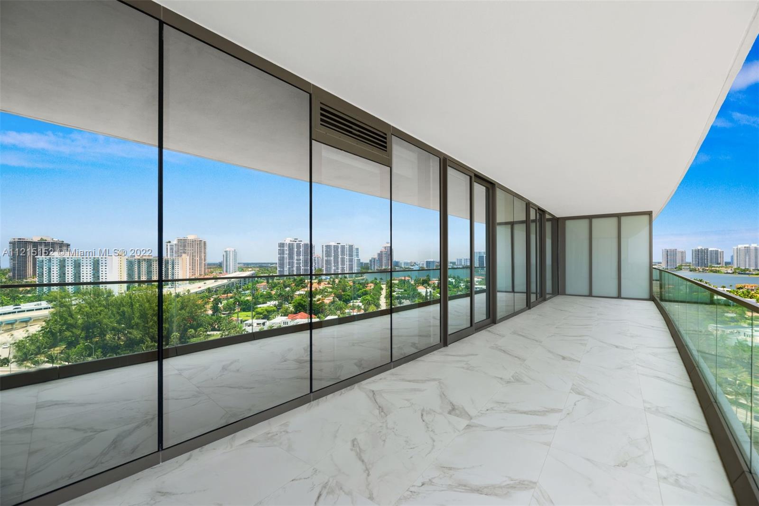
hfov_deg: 100.4
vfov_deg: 77.3
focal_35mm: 15
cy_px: 253
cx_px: 380
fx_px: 316
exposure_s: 1/250
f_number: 7.1
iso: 125
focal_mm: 15
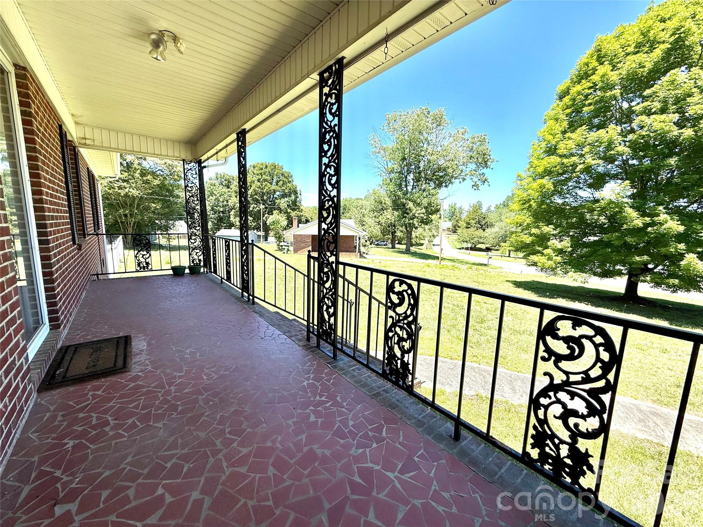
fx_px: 284
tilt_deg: -7.3
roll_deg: -1.7
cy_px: 264
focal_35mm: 14
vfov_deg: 85.7
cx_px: 352
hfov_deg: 102.1
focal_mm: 2.22
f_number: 2.2
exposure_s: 1/717
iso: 50
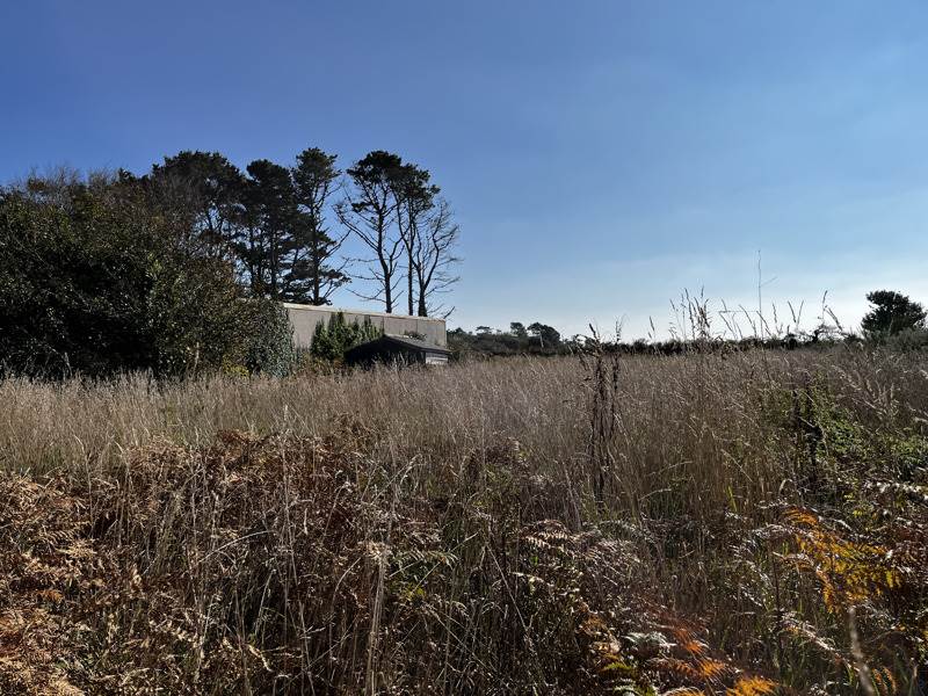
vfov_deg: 53.1
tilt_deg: +0.6
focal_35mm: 26
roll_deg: +2.4
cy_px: 348
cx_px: 464
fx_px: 697
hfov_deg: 67.3
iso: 50
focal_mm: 5.1
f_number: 1.6
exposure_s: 1/6897
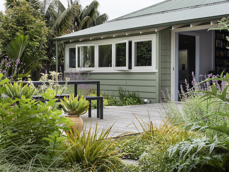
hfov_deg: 37.5
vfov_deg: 28.6
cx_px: 114
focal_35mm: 51
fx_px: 337
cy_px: 86
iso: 400
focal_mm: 65
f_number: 16
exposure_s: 1/20
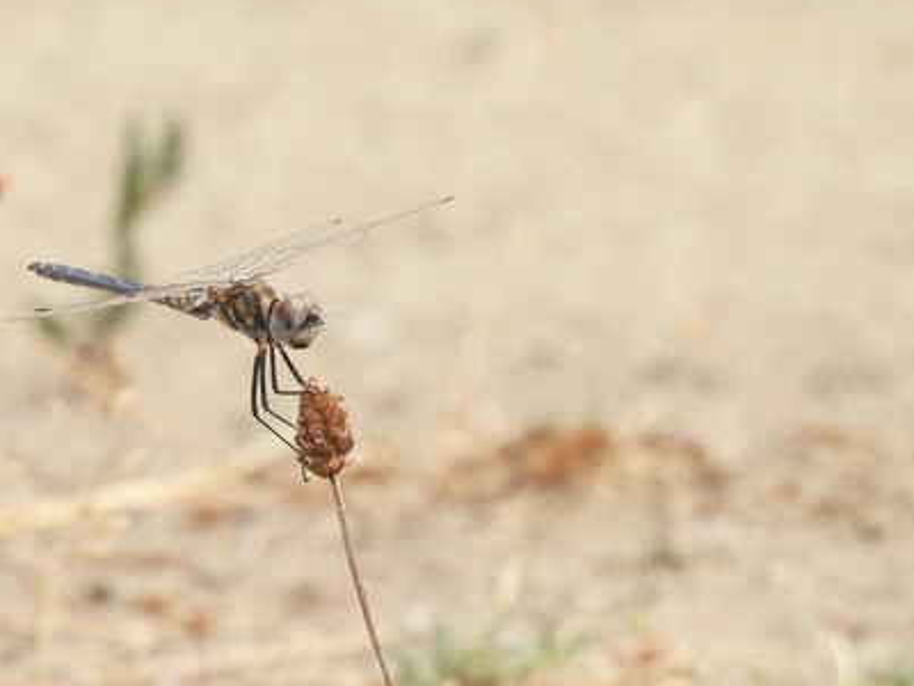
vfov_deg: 1.3
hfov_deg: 1.8
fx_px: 29599
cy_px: 338
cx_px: 254
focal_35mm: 1121
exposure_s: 1/400
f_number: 6.3
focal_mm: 125
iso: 100
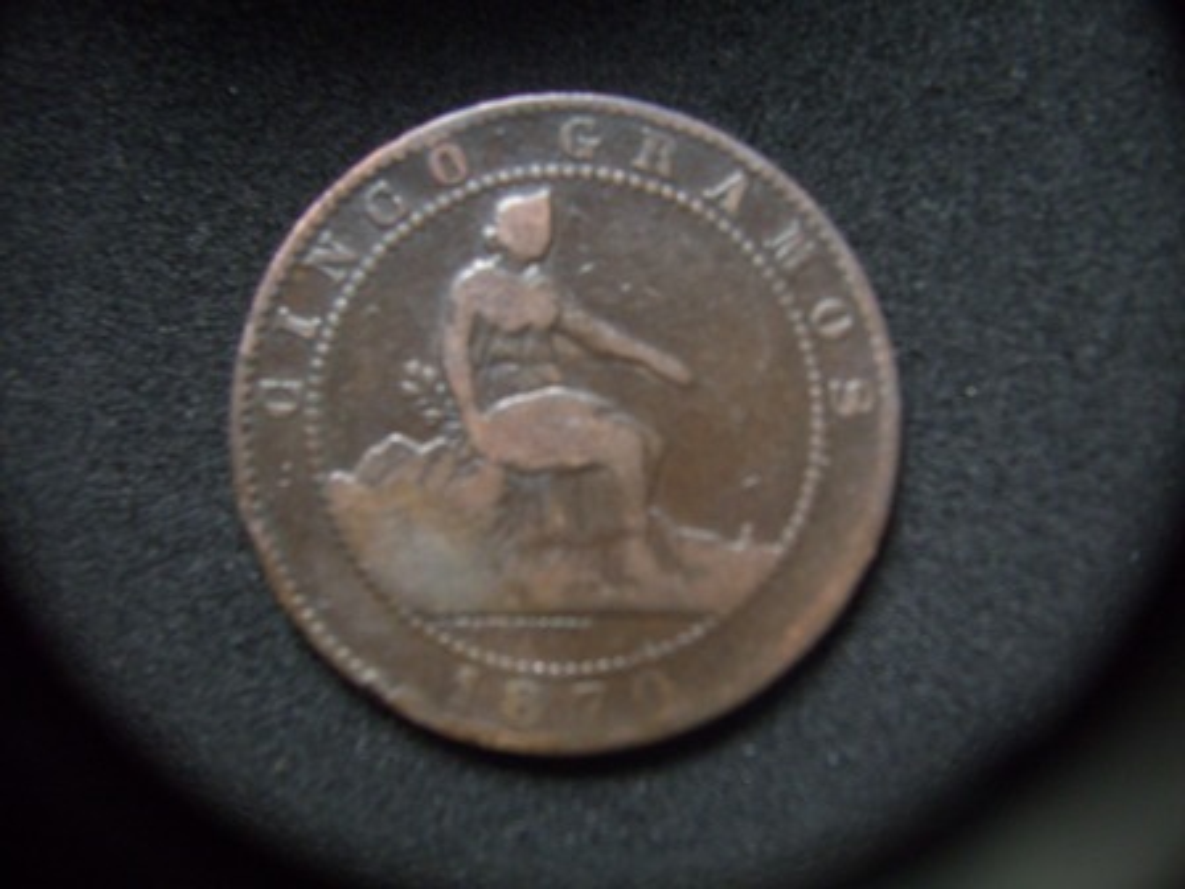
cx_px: 592
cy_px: 444
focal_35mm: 34
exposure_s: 1/8
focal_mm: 5.7
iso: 160
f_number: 2.9
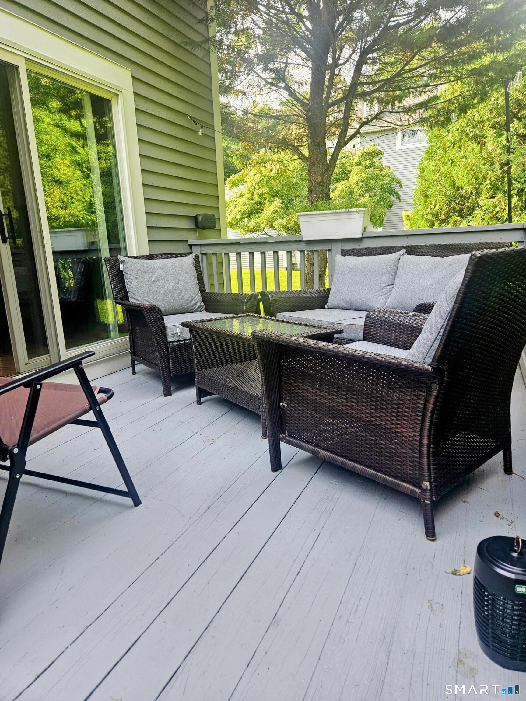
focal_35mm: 23
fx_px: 466
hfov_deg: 58.9
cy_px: 350
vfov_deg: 73.9
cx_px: 263
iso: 40
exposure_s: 1/180
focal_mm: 5.4
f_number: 1.8
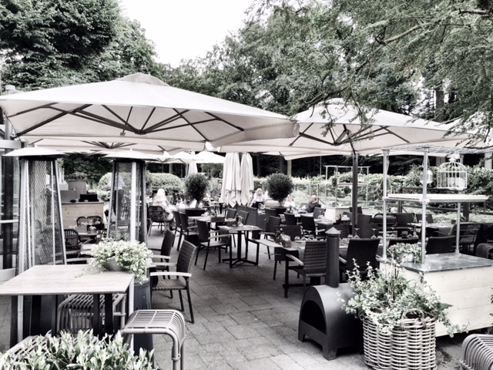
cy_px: 185
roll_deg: +0.0
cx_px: 246
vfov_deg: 48.2
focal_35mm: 29
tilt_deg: -1.0
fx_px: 413
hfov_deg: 61.7
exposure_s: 1/425
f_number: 2.2
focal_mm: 4.15
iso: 32
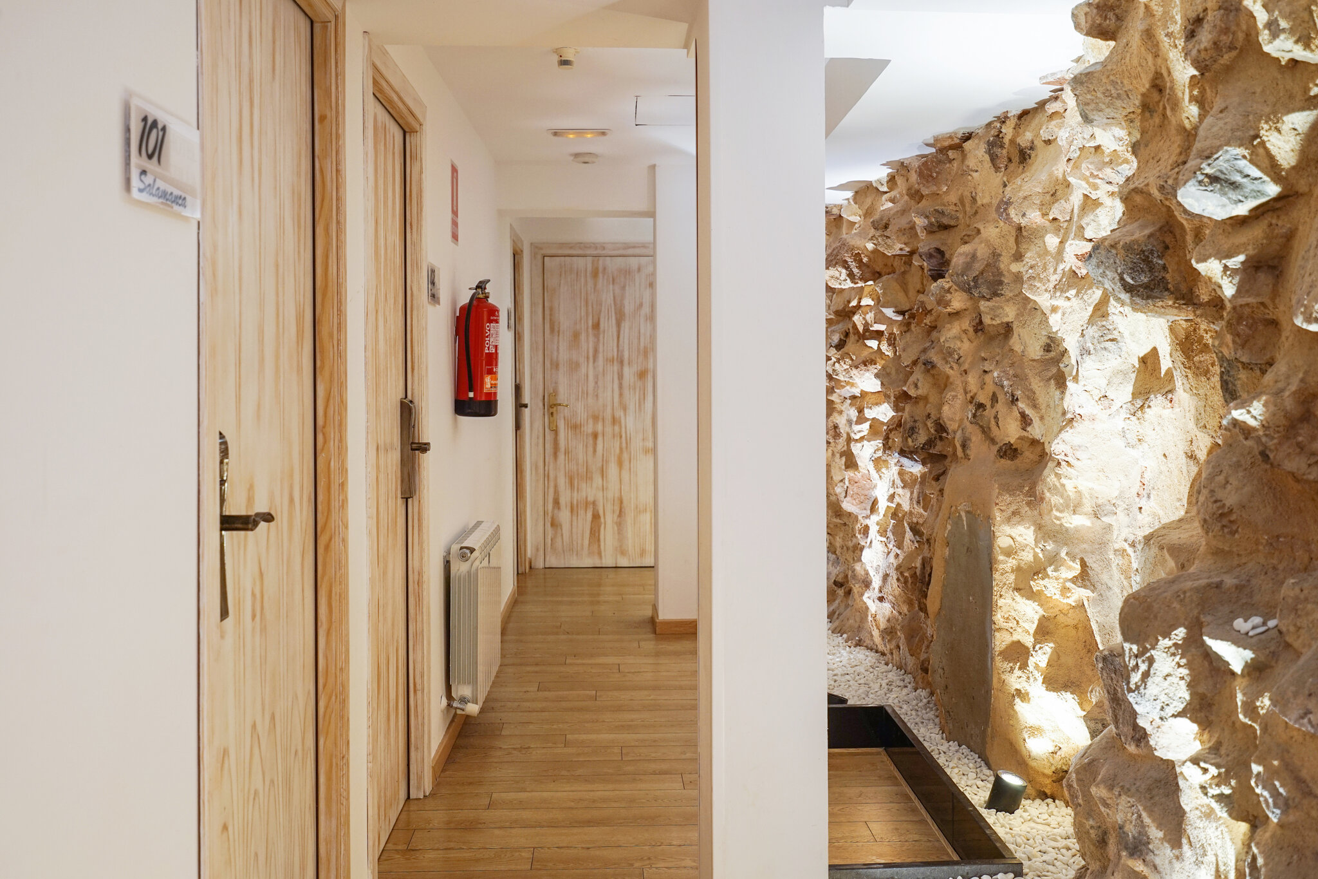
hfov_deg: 54.4
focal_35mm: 35
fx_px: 1281
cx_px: 659
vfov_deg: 37.8
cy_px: 440
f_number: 5.6
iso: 320
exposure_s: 1/2.5
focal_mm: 35
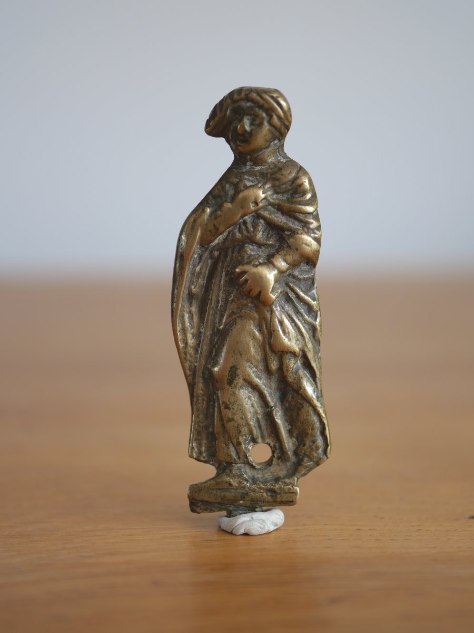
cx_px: 237
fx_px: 1095
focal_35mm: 60
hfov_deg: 24.4
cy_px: 316
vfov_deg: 32.2
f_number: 2.8
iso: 200
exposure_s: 1/80
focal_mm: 30
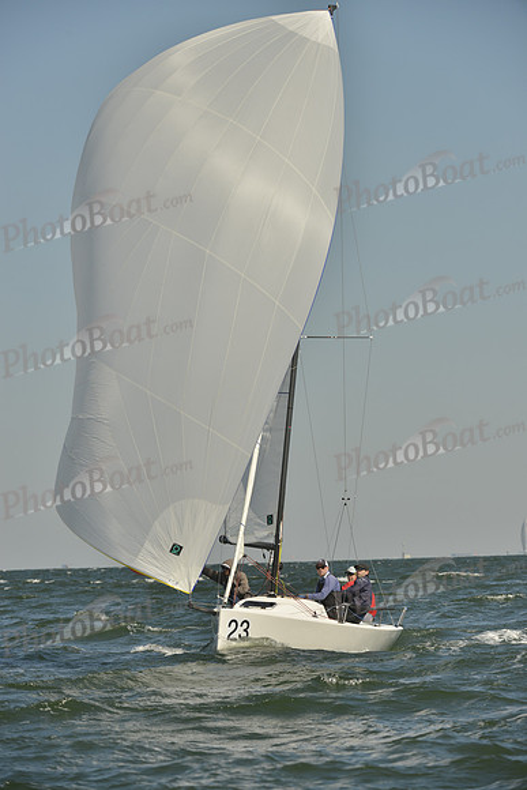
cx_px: 264
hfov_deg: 6.9
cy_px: 395
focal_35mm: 200
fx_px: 4389
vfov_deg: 10.3
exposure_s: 1/1600
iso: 280
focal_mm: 200
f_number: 8
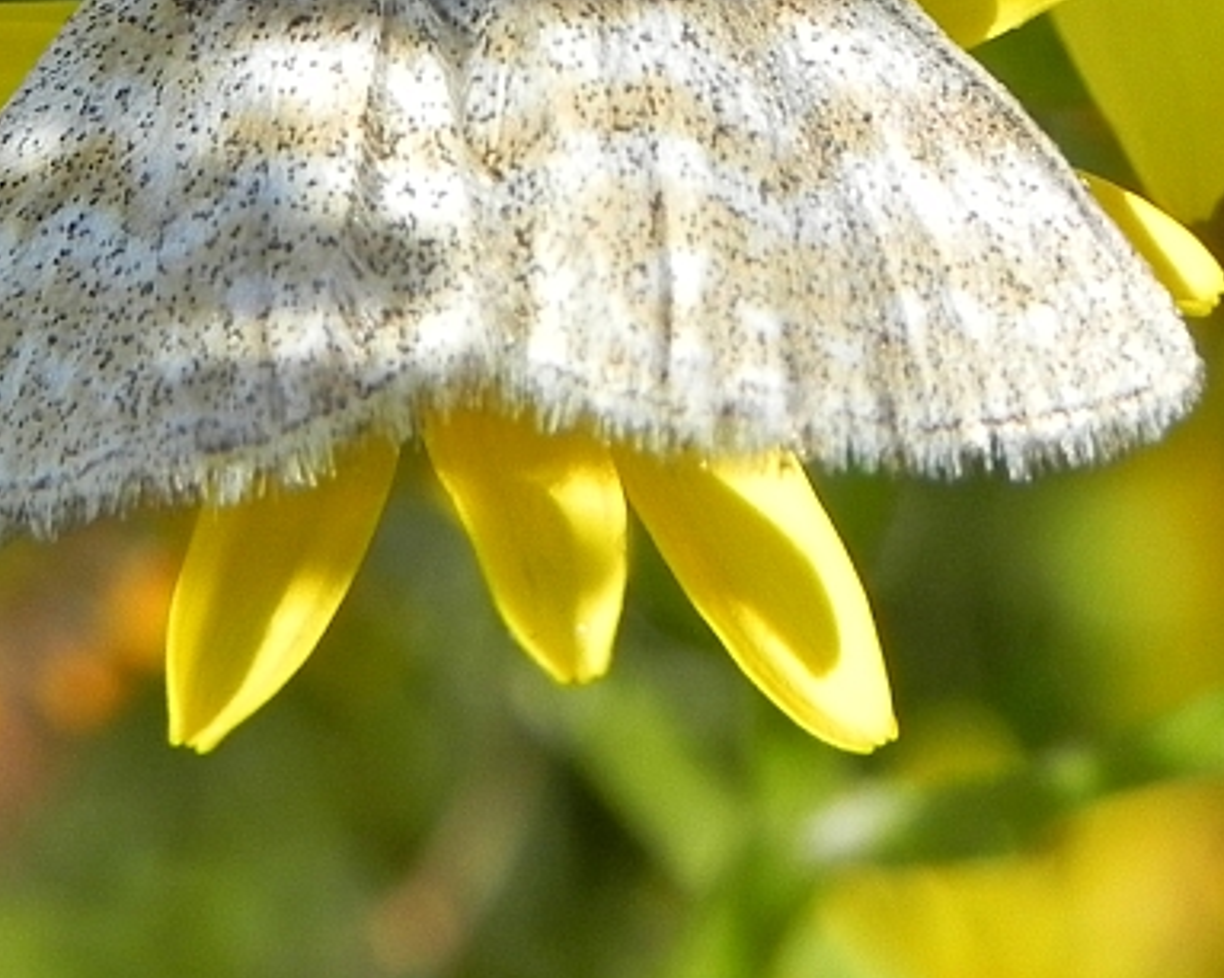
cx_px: 374
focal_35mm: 222
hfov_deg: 8.7
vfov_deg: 6.9
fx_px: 8038
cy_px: 0
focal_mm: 15.1
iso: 160
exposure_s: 1/581
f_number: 5.6
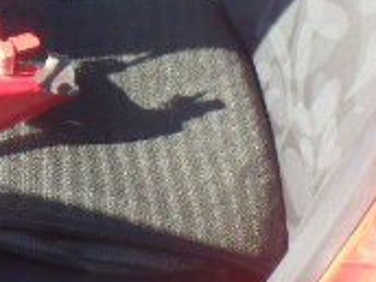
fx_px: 1130
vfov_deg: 13.9
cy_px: -44
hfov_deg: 17.9
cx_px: -79
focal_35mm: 104
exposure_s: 1/125
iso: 125
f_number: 3.9
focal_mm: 5
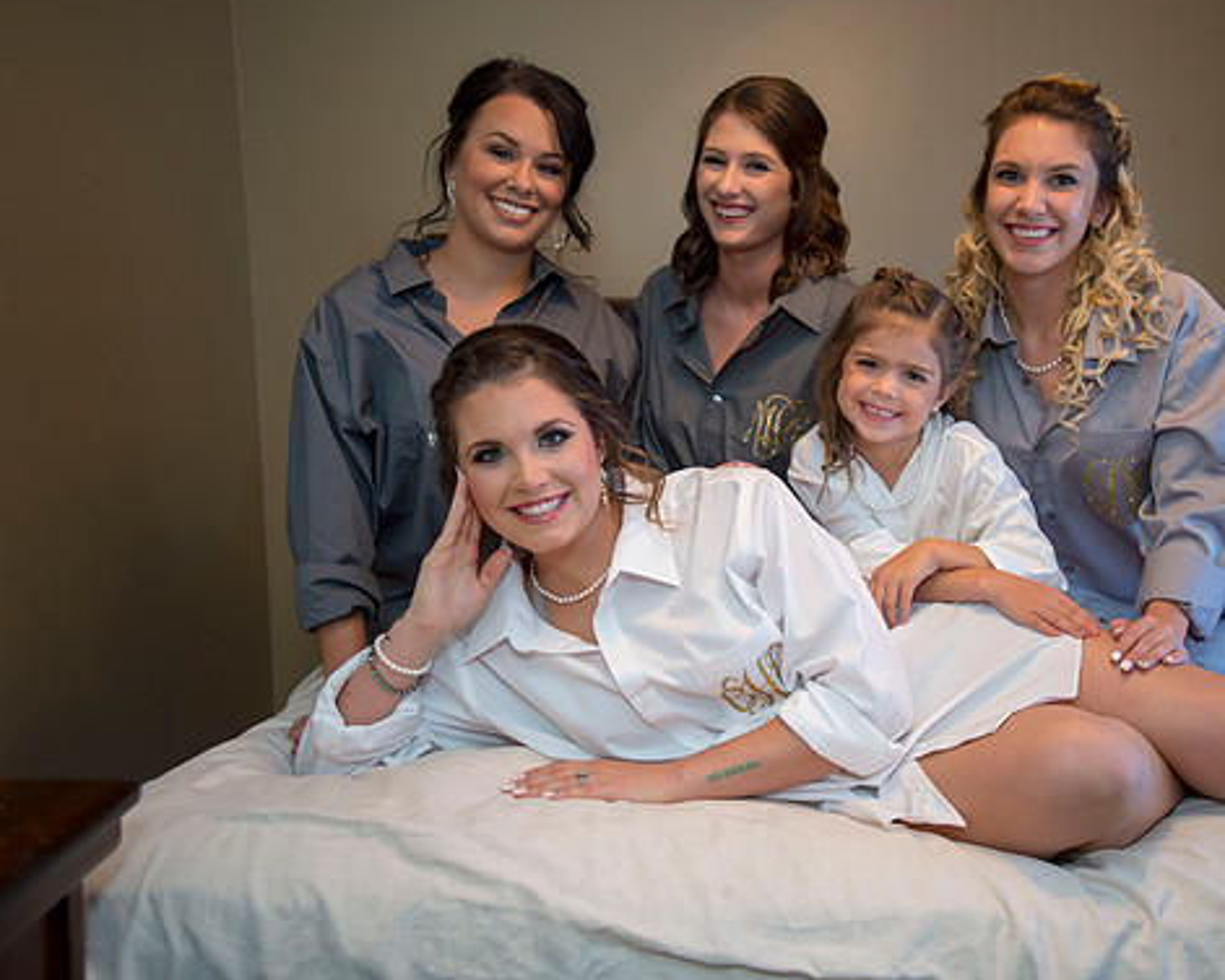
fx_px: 1088
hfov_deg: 58.2
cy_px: 486
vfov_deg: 48.5
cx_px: 752
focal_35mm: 30
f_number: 2.8
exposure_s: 1/100
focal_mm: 26
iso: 1250
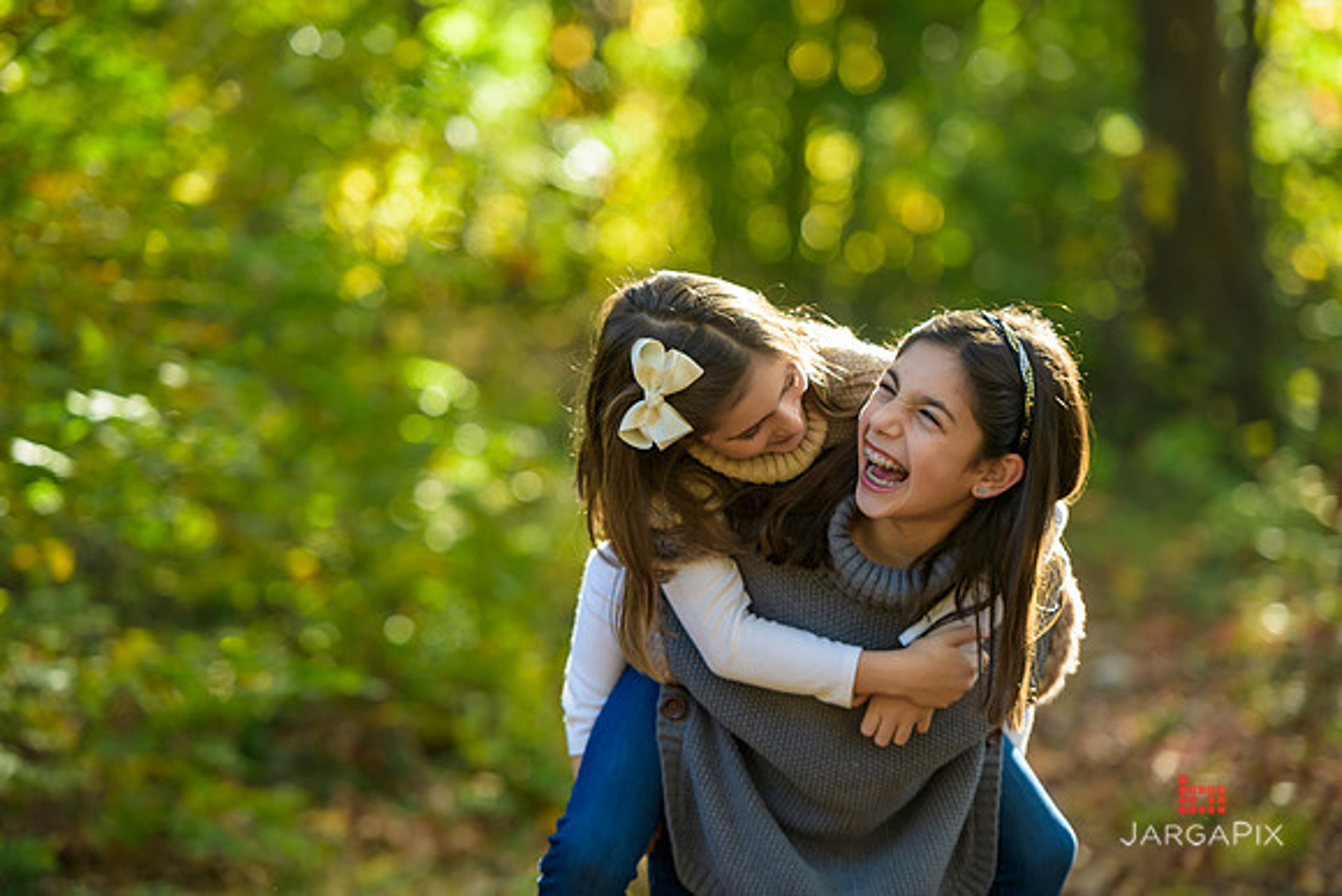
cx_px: 671
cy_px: 448
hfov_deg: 13.2
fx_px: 5779
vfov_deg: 8.9
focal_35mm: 155
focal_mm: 155
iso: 200
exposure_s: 1/200
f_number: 3.2
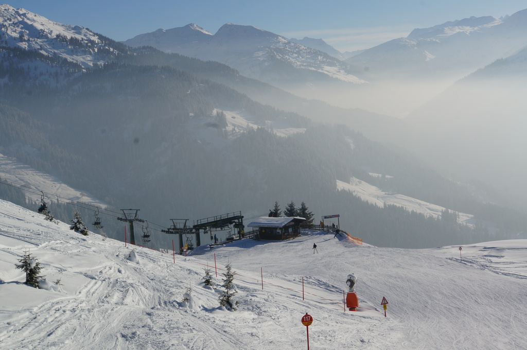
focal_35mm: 67
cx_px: 264
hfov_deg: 30.0
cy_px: 175
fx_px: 982
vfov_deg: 20.2
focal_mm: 44.8
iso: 100
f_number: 16
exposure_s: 1/200
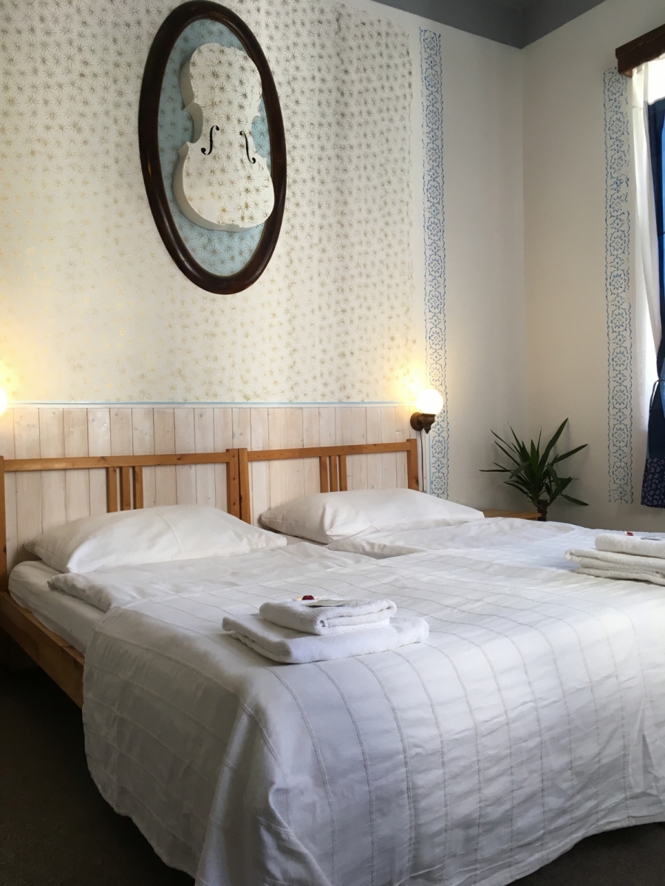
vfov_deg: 61.7
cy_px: 443
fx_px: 743
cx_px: 332
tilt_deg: +0.7
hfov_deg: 48.2
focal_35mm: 29
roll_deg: +2.2
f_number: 2.2
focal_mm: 4.15
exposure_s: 1/33
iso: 40
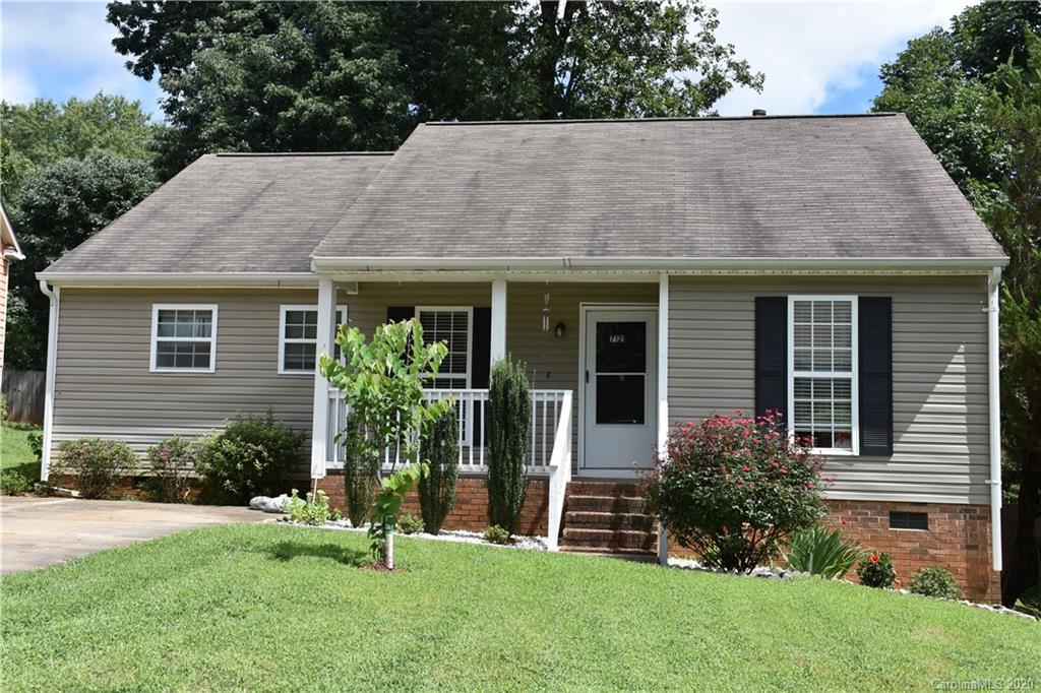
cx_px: 520
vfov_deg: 34.2
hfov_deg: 49.6
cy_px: 346
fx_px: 1127
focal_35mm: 39
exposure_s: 1/500
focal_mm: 26
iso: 220
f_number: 8
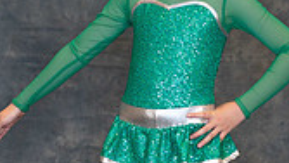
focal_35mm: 339
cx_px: 132
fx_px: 2598
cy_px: 158
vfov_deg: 3.6
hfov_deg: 6.4
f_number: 1.8
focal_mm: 85
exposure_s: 1/160
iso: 320
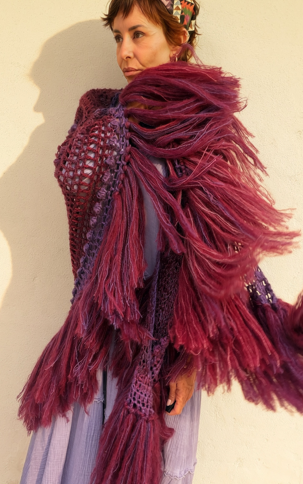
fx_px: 423
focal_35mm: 32
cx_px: 158
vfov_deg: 59.7
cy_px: 241
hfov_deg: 39.4
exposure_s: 1/372
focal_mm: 2.71
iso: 25
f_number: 1.9
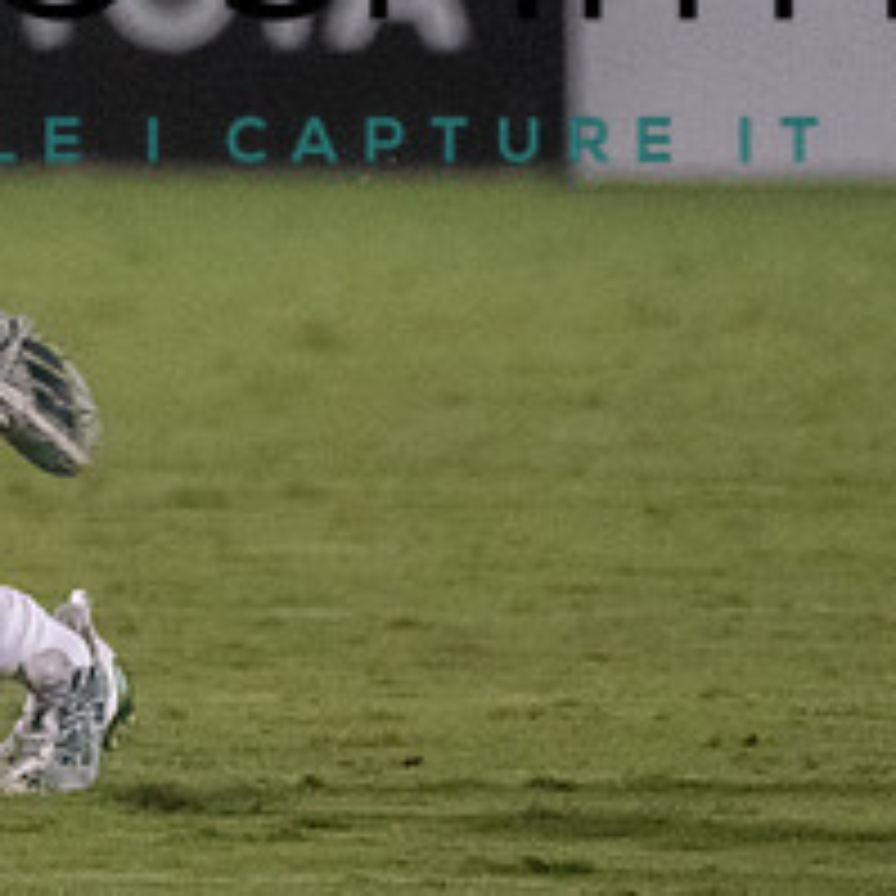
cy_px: 90
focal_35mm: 1913
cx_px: -528
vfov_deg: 0.9
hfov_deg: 0.9
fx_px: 56021
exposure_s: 1/1000
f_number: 5.6
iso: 12800
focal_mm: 400
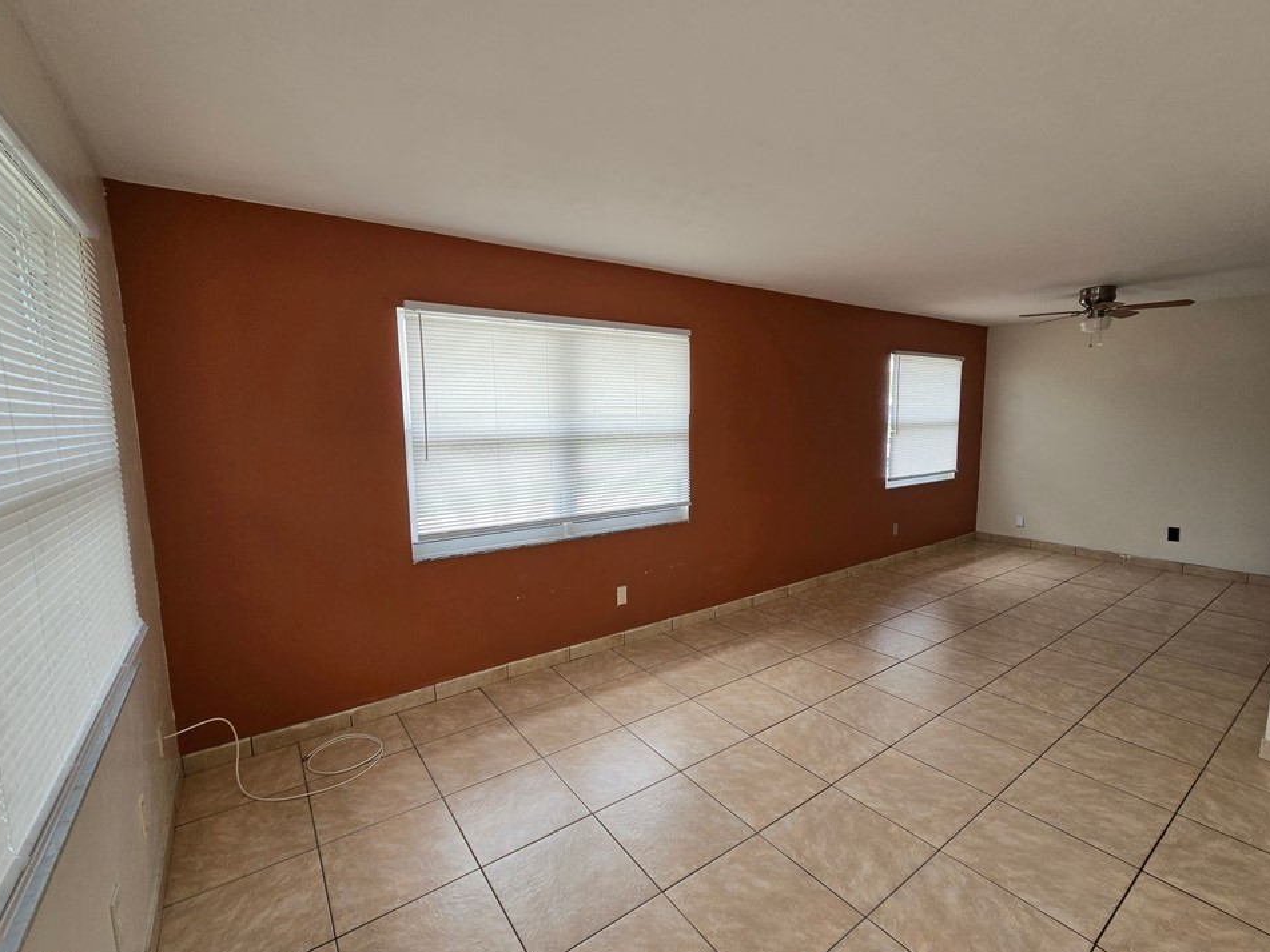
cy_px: 481
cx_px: 634
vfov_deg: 85.7
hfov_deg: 102.1
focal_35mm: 14
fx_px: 514
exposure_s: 1/120
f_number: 2.2
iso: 50
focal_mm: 2.2
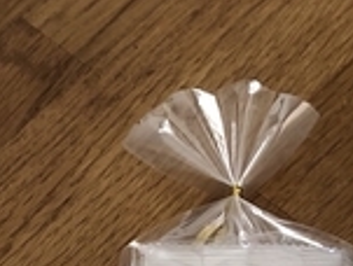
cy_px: 630
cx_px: 295
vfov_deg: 9.1
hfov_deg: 13.2
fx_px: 1513
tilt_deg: -69.8
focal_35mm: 148
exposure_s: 1/30
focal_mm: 3.99
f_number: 1.8
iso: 25
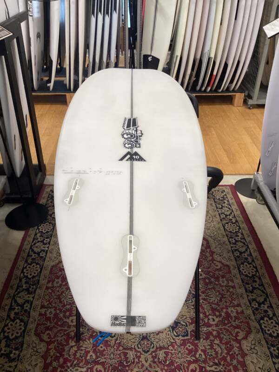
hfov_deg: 45.4
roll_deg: -0.5
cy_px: 186
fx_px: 333
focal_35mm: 31
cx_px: 140
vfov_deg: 58.4
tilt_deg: -34.7
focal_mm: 3.3
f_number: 2.4
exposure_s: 1/100
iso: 80
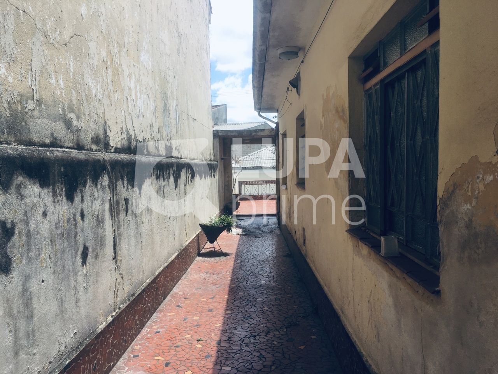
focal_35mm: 29
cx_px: 249
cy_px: 187
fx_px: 417
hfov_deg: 61.7
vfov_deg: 48.2
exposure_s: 1/686
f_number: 2.2
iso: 25
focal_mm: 4.15
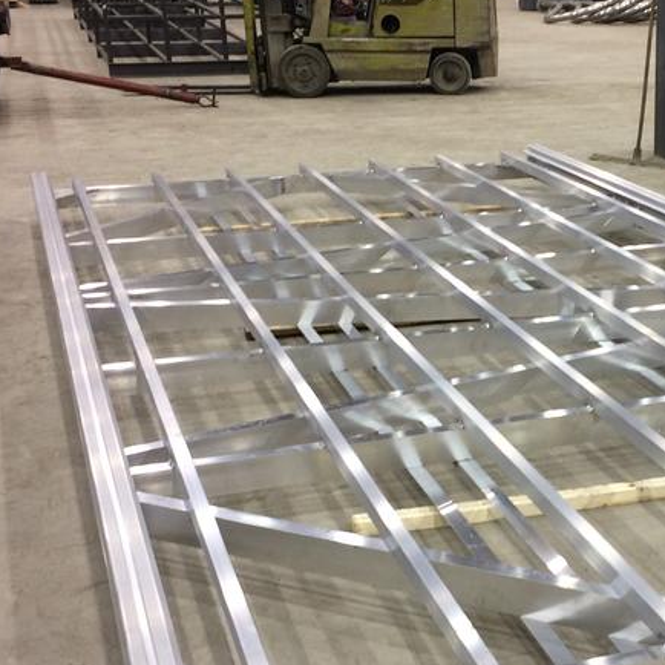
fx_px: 1369
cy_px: 395
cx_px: 583
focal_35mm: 63
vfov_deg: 27.2
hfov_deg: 26.5
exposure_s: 1/30
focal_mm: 4.15
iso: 64
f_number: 2.2
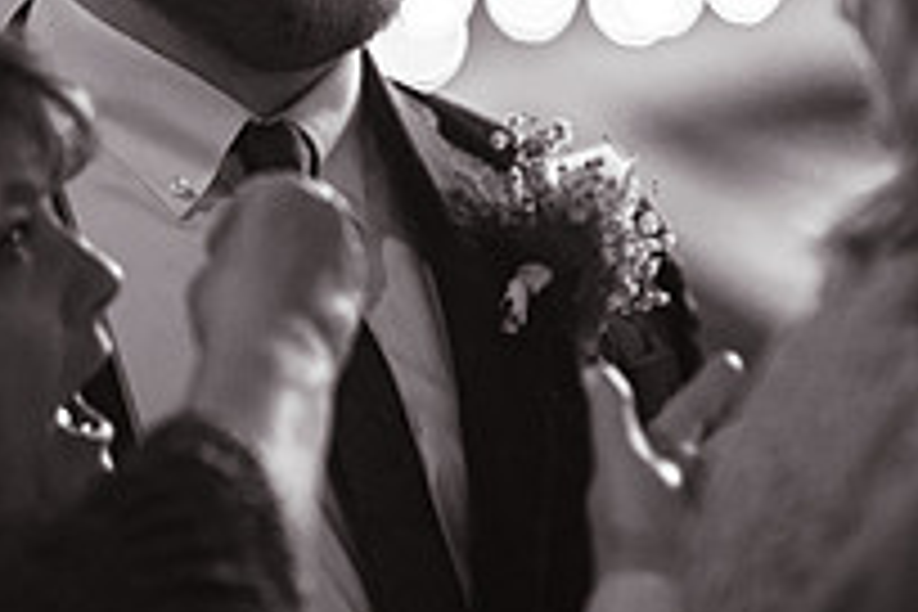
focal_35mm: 242
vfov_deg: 5.6
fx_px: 6171
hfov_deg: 8.5
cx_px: 32
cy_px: -216
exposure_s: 1/125
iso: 1250
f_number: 1.6
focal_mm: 85
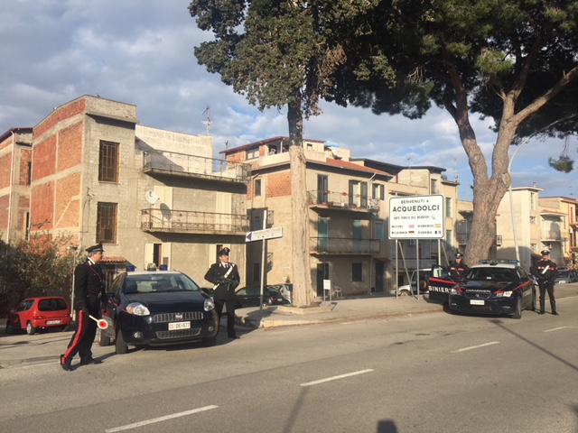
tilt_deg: +5.1
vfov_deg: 48.2
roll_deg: -1.0
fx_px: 484
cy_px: 216
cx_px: 289
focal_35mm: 29
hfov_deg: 61.7
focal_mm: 4.15
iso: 25
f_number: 2.2
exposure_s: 1/1570
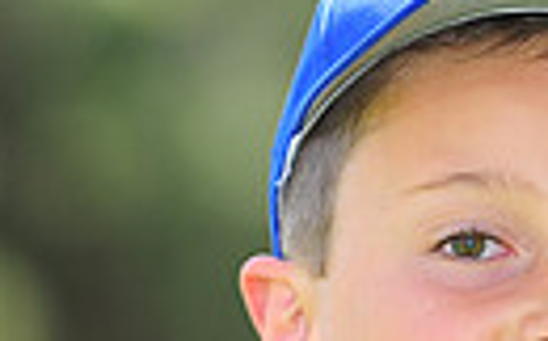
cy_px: 488
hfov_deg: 2.3
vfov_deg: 1.4
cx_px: 455
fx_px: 13579
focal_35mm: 910
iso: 200
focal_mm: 200
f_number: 4.5
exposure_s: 1/320
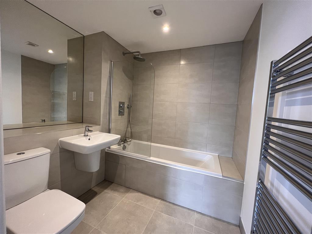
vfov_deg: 89.9
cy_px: 117
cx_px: 156
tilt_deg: -5.2
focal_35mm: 13
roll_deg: -3.3
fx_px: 117
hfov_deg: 106.2
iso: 200
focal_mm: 1.57
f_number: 1.8
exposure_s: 1/100
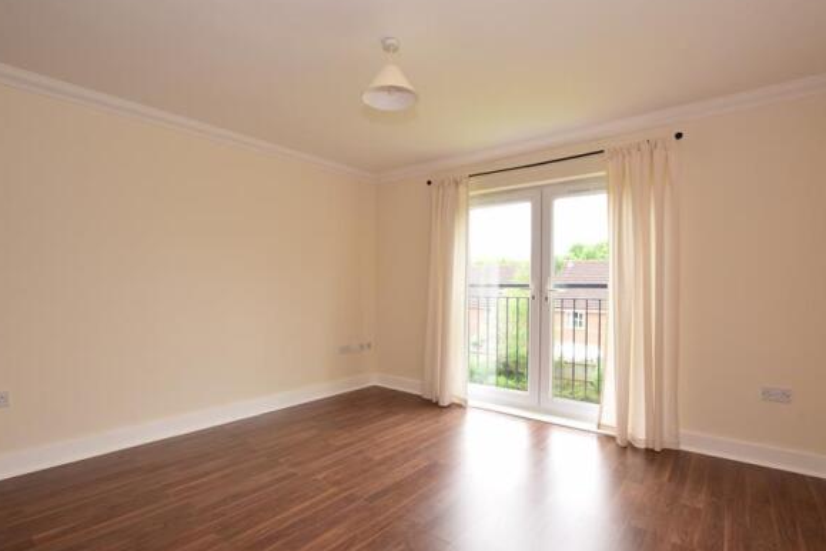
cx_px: 404
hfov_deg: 93.3
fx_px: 390
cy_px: 292
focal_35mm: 17
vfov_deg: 70.4
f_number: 18
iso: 400
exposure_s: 1/13
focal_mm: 10
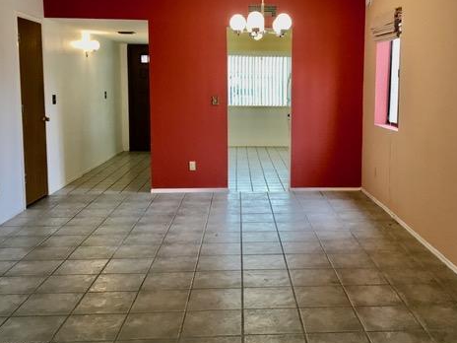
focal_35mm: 40
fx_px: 528
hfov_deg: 46.5
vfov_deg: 35.8
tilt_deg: -5.8
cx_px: 280
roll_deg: -0.4
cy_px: 136
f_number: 2.2
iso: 32
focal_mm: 4.15
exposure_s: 1/30
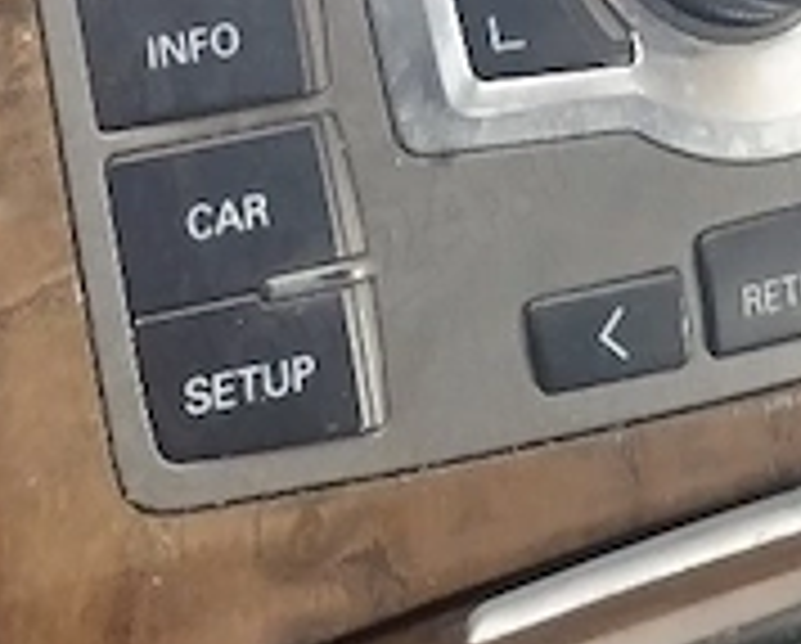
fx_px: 2493
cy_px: -1013
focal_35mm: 105
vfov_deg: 11.5
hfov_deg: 18.2
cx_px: 536
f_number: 1.7
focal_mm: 5.31
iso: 250
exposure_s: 1/33
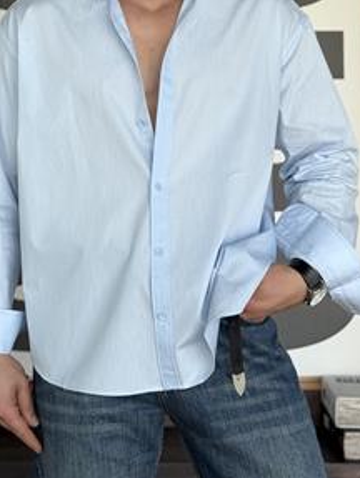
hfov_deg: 16.6
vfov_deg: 21.5
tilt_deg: +4.2
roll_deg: -0.5
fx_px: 1231
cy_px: 42
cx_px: 143
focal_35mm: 89
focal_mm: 6.76
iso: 64
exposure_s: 1/247
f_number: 1.78
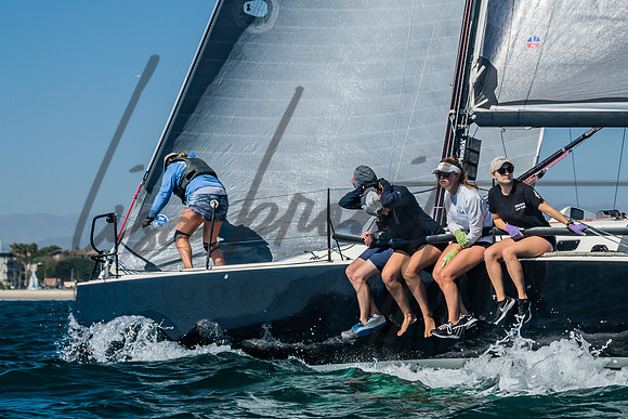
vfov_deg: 8.4
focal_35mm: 164
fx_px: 2864
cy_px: 219
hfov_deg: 12.5
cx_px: 407
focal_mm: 84
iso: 160
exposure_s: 1/640
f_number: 6.3
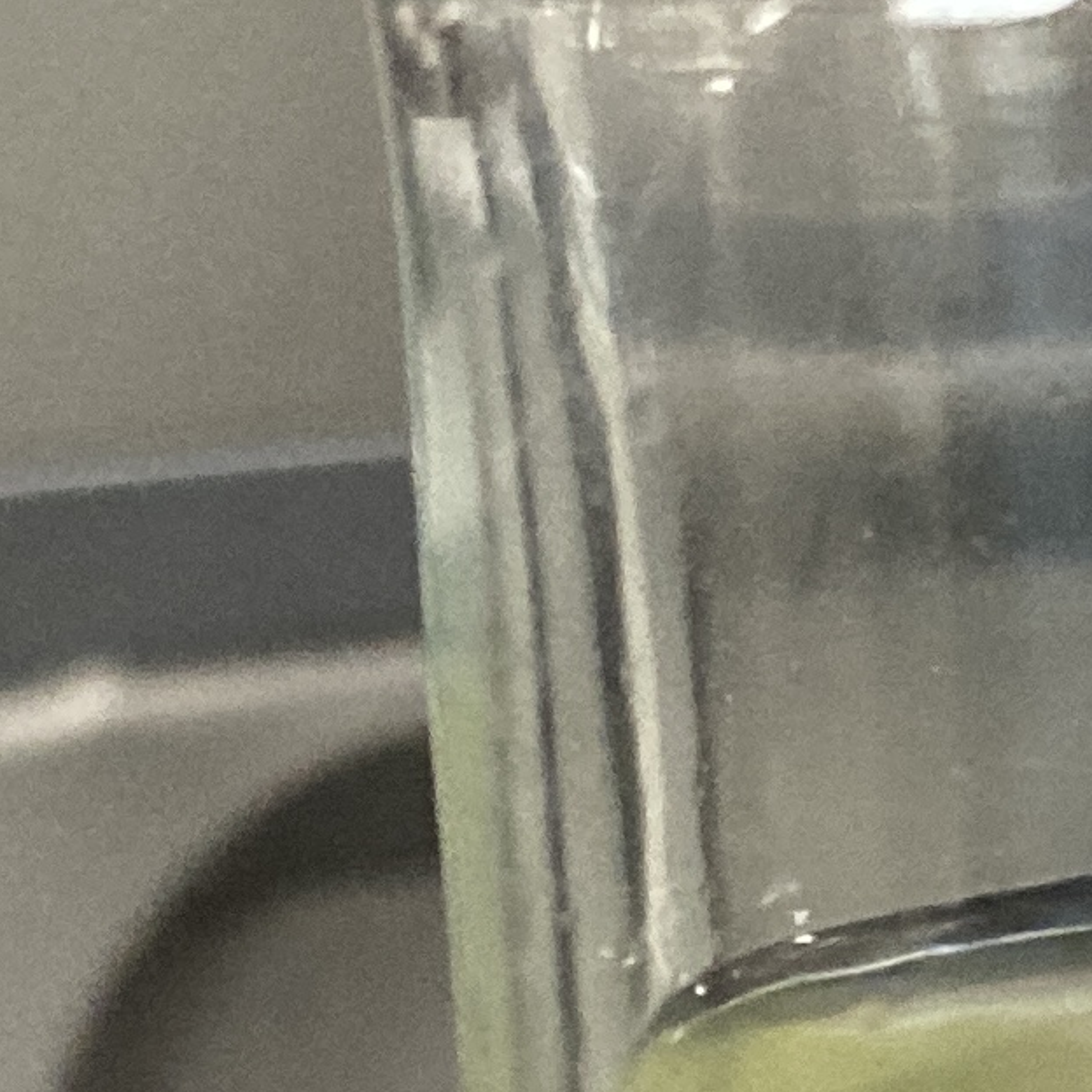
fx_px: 5710
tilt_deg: -15.1
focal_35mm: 160
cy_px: 1328
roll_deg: +0.8
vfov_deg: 10.7
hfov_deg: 10.9
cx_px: 998
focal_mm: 3.99
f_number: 1.8
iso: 320
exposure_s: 1/56
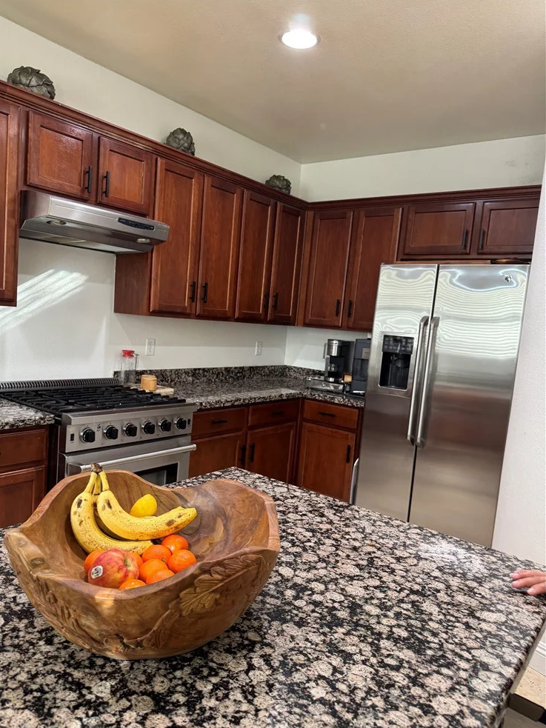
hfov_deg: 54.9
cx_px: 262
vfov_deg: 69.4
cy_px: 377
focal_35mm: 25
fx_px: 526
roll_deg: -4.7
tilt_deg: -8.7
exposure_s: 1/60
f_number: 1.78
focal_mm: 6.76
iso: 250
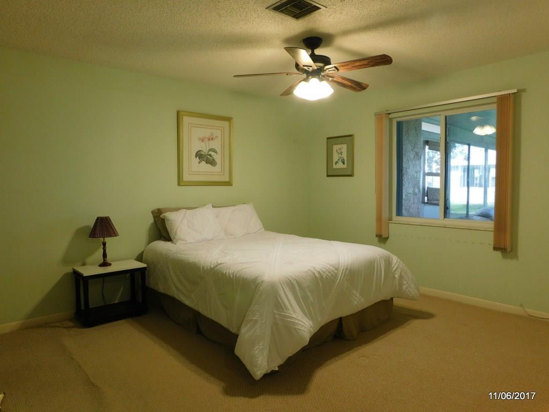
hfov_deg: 71.6
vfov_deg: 56.8
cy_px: 206
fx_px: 381
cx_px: 274
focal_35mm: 24
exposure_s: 1/30
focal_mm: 4.1
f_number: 3
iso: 250
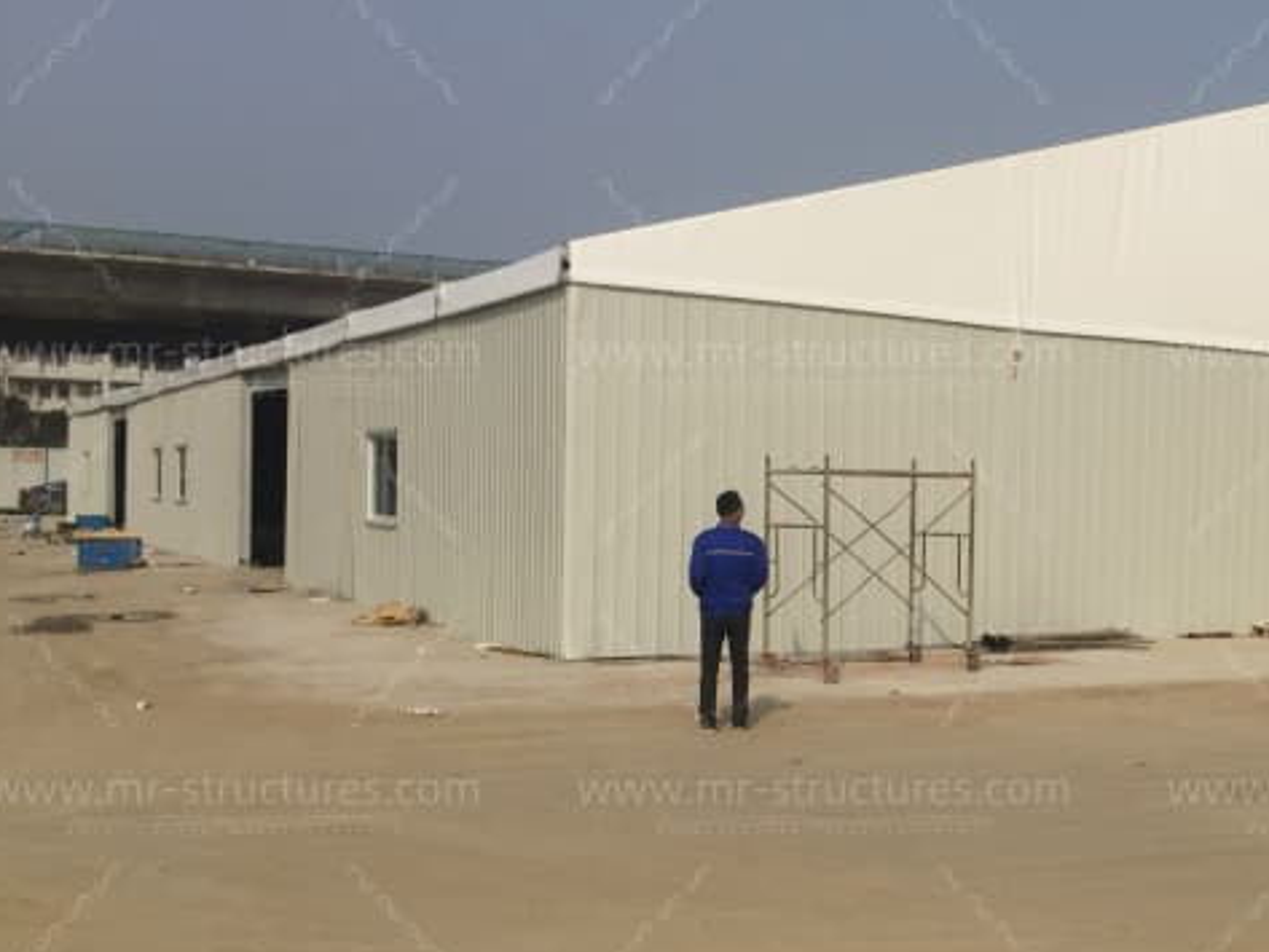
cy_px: 544
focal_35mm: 49
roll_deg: -1.8
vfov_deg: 29.7
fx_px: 1797
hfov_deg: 37.2
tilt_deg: +0.5
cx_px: 1060
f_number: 2.2
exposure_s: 1/5650
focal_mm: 4.15
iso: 32
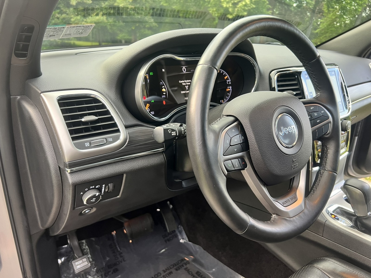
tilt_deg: -23.8
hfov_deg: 67.3
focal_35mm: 26
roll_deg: -4.7
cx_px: 186
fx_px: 279
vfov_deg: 53.1
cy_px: 139
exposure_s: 1/61
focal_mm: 5.7
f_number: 1.5
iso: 125
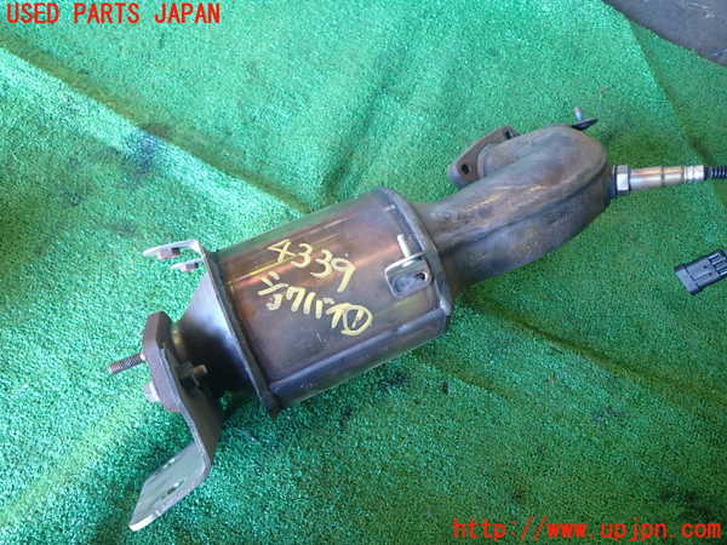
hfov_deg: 69.4
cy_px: 272
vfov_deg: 54.9
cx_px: 364
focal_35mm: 25
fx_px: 525
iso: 320
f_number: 2
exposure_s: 1/30
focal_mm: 4.5
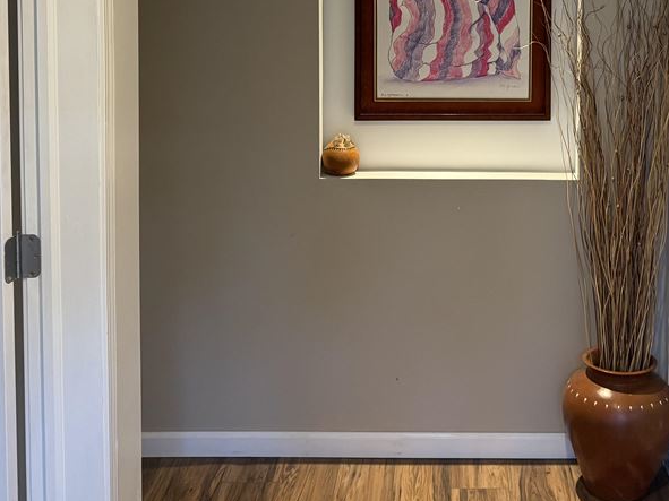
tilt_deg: -4.1
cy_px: -3
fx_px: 1005
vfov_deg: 26.5
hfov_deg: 36.4
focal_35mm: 52
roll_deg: -0.7
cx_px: 451
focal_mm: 6.76
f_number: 1.78
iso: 250
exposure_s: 1/60
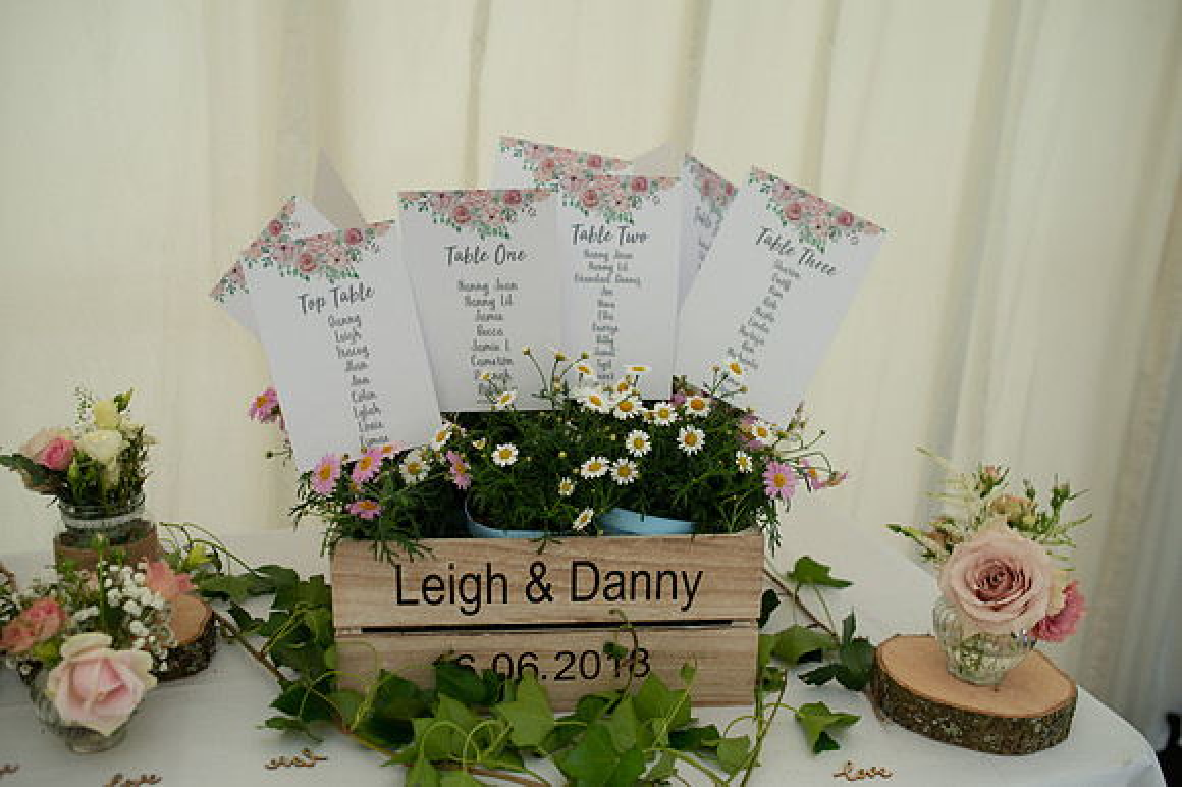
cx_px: 591
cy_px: 394
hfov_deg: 54.5
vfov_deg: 37.8
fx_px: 1148
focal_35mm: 35
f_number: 3.2
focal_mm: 35
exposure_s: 1/160
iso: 125
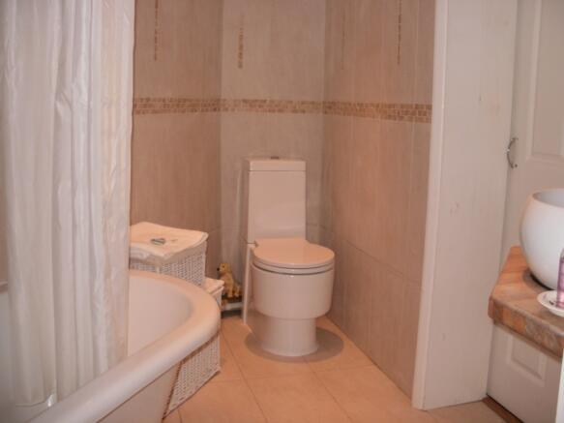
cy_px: 212
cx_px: 282
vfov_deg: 39.6
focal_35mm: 36
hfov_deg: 51.4
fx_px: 586
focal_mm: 6.3
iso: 125
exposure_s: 1/30
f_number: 3.5
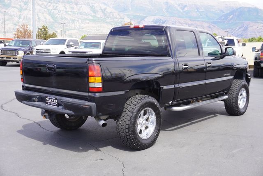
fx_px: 329
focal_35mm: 45
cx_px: 132
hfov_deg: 43.6
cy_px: 88
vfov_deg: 29.9
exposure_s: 1/100
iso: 100
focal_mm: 30
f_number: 7.1
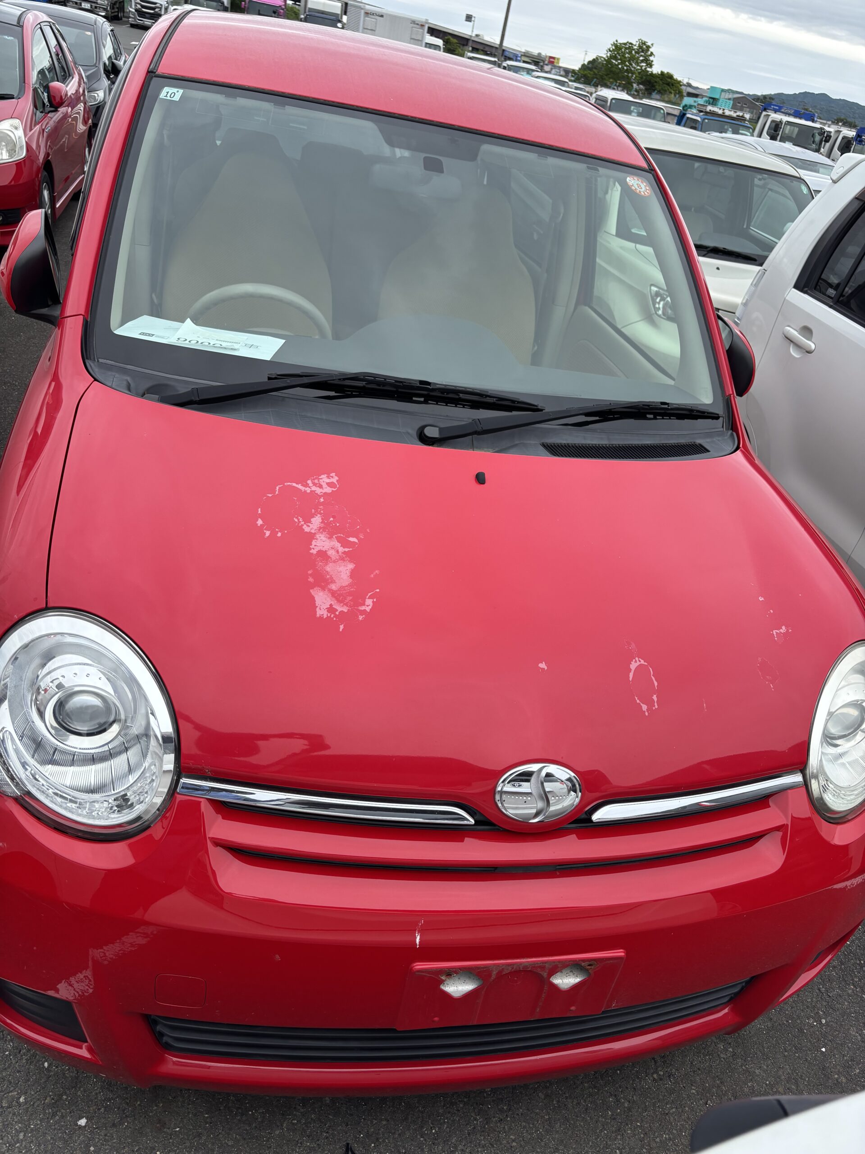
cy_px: 577
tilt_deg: -29.9
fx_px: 866
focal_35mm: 26
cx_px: 432
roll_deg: -12.7
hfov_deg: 53.1
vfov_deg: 67.3
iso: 50
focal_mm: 5.96
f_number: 1.6
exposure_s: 1/1248
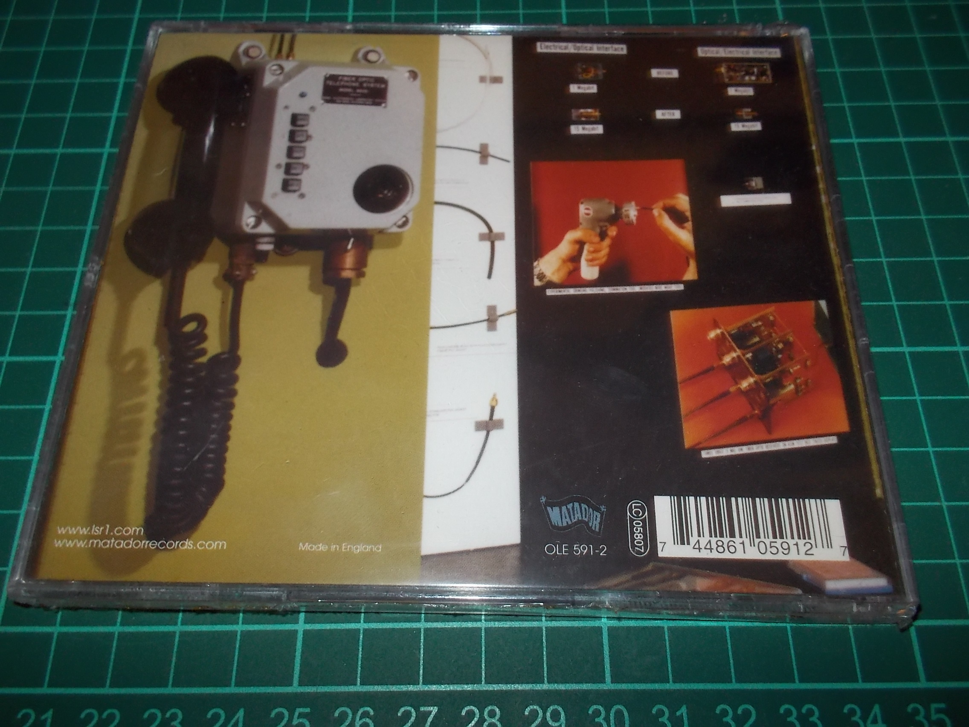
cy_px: 364
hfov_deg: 61.7
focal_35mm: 29
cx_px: 484
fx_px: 812
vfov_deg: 48.2
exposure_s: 1/30
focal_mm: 4.1
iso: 200
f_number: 3.3
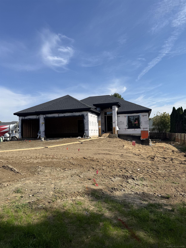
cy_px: 124
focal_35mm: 24
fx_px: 172
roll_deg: +1.4
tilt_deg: +3.0
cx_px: 93
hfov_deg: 56.8
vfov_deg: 71.6
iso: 80
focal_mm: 6.76
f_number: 1.78
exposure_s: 1/4673
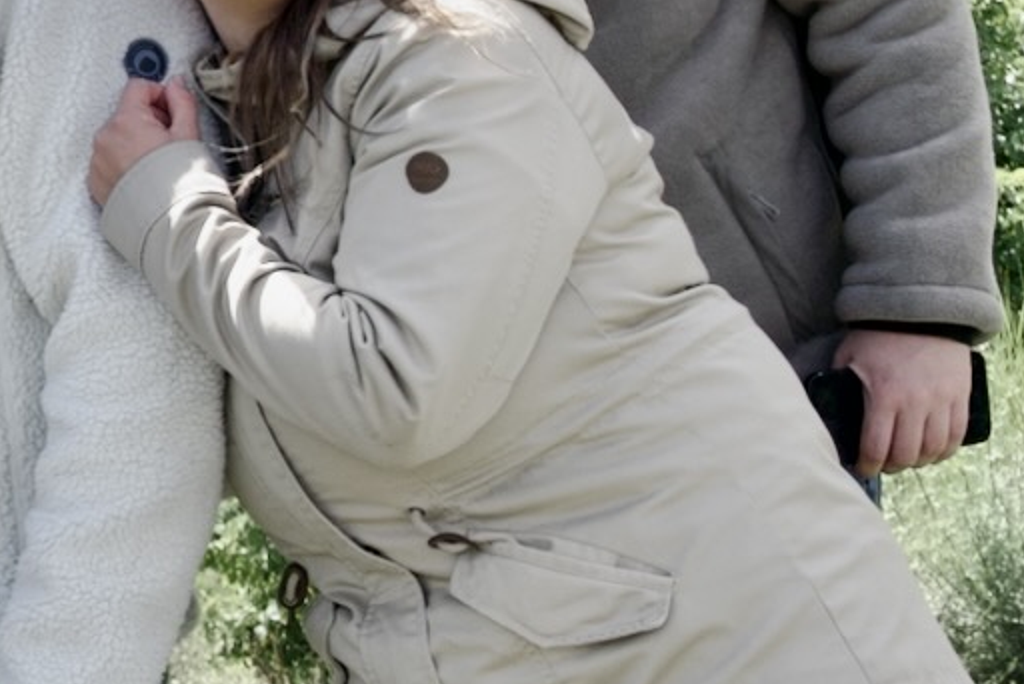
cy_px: 45
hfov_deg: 13.9
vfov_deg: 10.1
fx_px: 3842
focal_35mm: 135
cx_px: -692
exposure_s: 1/800
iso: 500
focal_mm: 36
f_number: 8
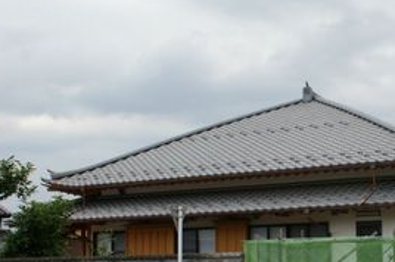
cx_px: 351
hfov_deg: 33.9
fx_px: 614
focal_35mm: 56
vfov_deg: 23.9
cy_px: 190
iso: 100
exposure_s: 1/80
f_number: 9
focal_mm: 20
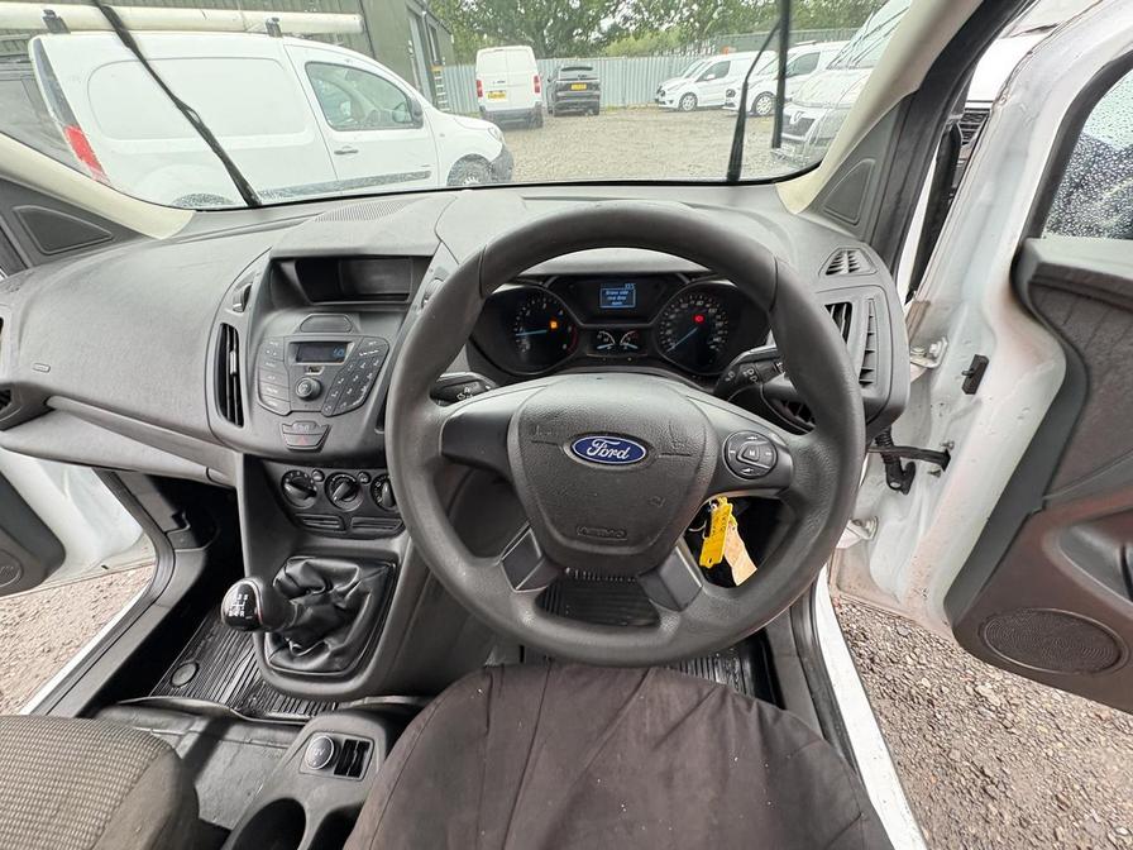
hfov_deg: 102.1
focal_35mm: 14
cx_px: 566
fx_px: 458
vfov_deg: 85.7
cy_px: 425
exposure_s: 1/99
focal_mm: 2.22
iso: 200
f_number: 2.2
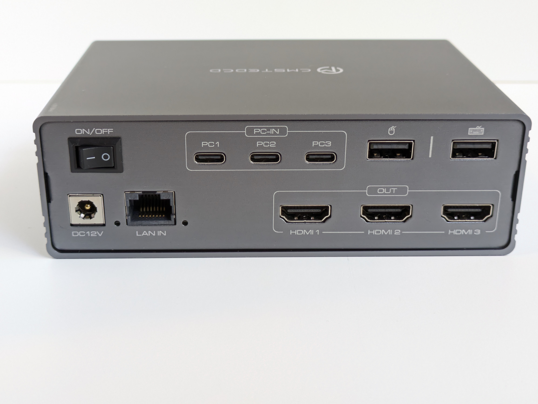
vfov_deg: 28.6
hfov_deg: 37.5
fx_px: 793
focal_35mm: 51
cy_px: 202
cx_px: 269
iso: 331
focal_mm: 5.43
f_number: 1.89
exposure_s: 1/50
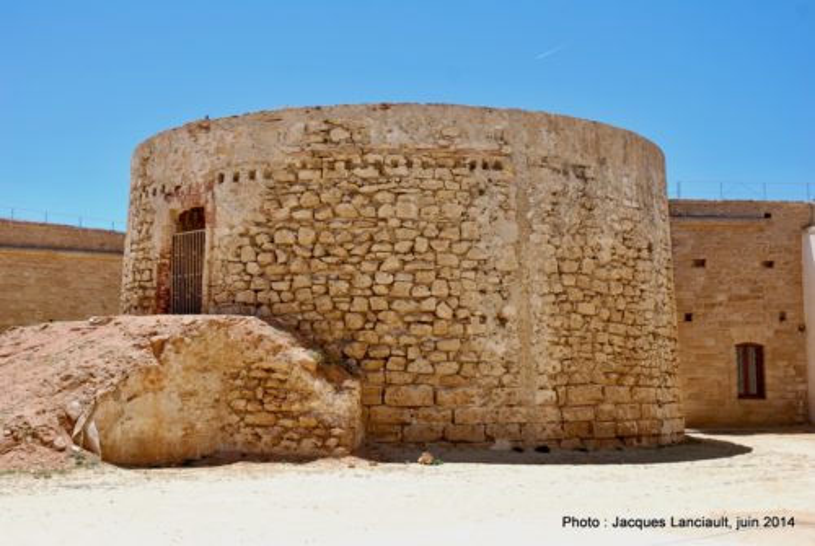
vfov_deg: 29.0
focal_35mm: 46
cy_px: 273
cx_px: 408
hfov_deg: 42.3
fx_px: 1054
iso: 100
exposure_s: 1/200
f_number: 7.1
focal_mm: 31
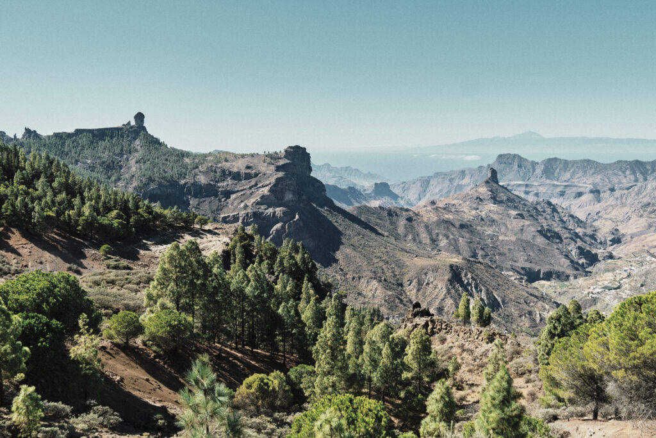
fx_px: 565
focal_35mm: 31
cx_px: 328
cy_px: 219
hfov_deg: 60.3
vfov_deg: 42.3
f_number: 5.6
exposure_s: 1/500
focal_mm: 20.6
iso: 160
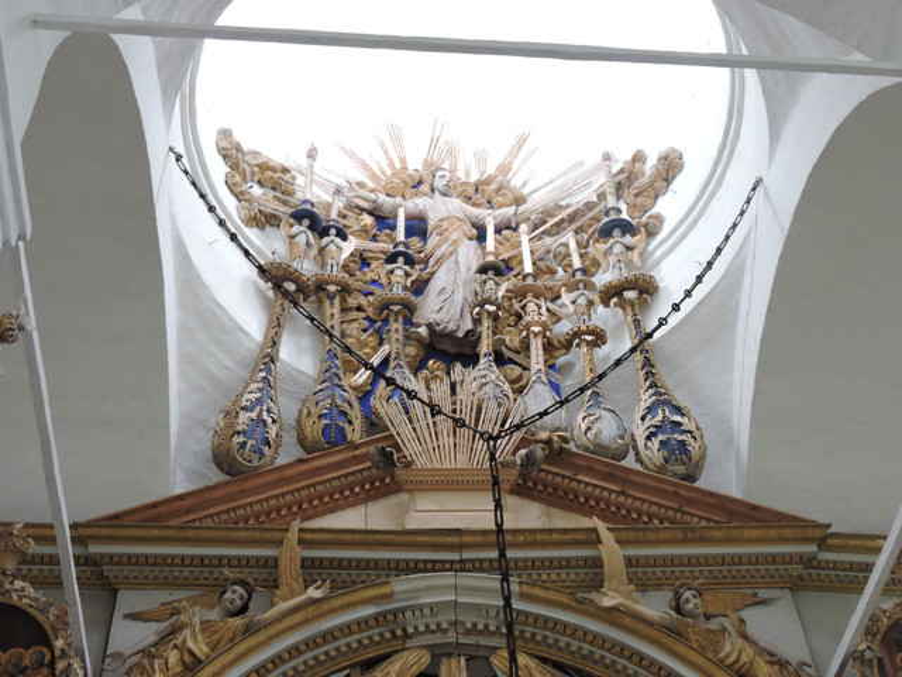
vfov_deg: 26.6
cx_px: 451
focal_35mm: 55
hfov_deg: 34.9
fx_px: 1433
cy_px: 338
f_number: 4
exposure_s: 1/30
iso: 360
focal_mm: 9.9
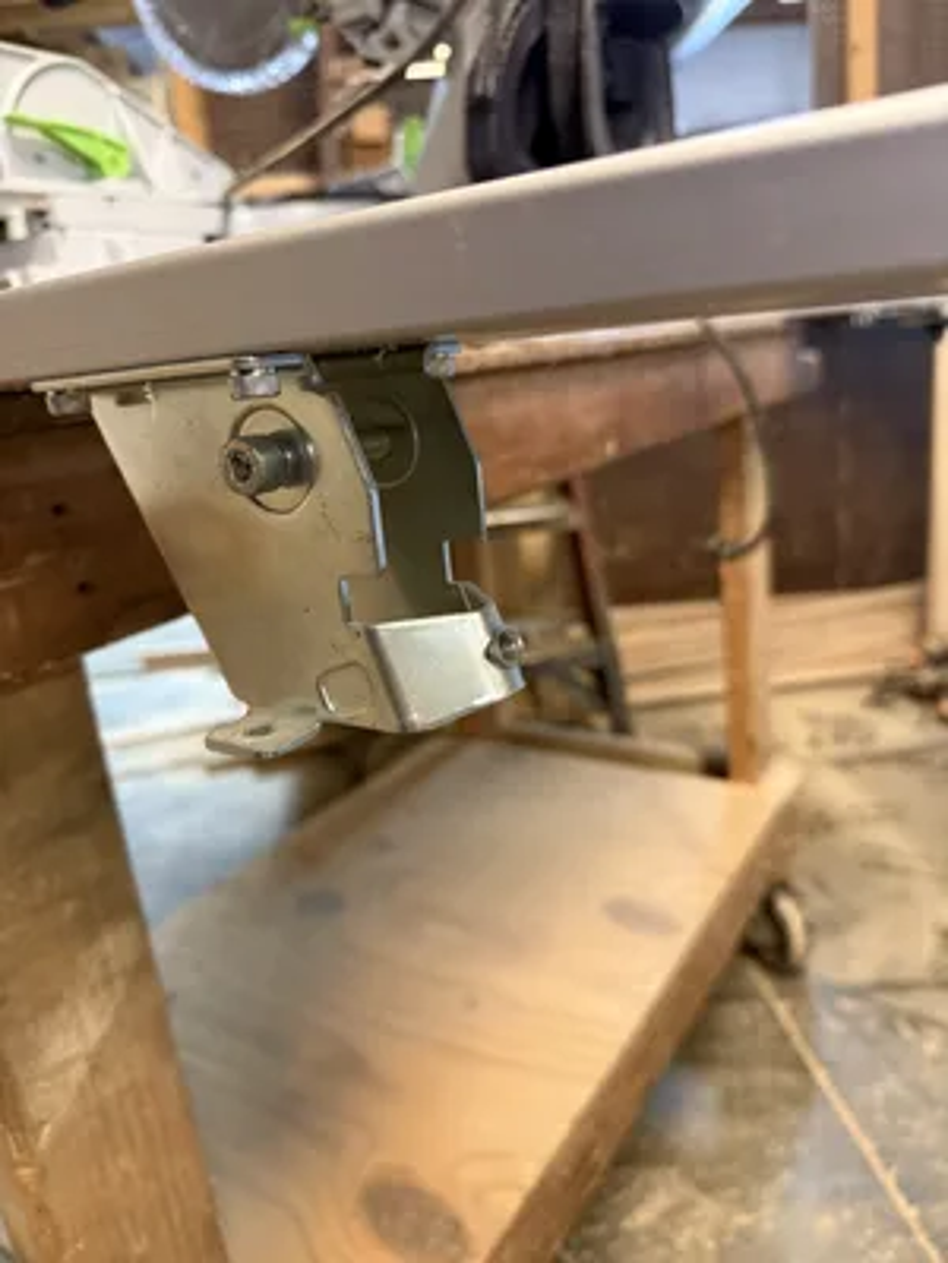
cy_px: 632
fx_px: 876
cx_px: 474
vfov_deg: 71.6
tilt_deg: -15.2
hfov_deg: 56.8
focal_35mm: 24
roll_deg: +6.9
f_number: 1.78
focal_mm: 6.76
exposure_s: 1/60
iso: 500
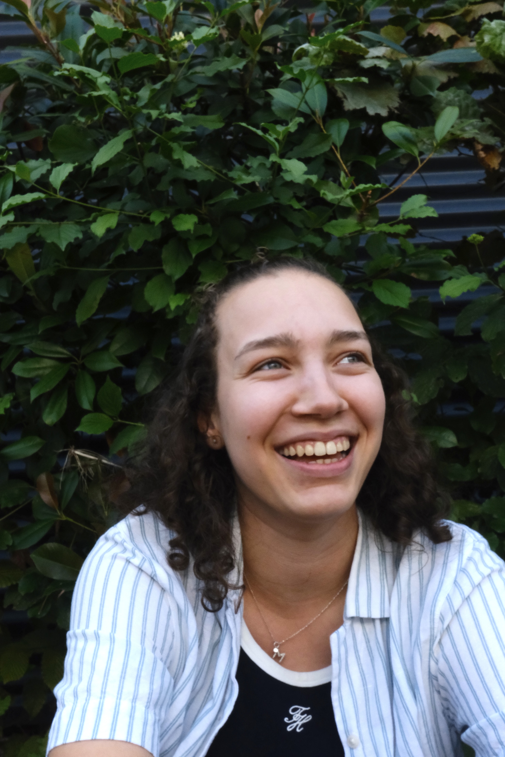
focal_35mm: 50
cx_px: 252
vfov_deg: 39.6
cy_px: 378
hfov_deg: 27.0
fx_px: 1052
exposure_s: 1/180
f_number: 22
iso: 3200
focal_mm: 33
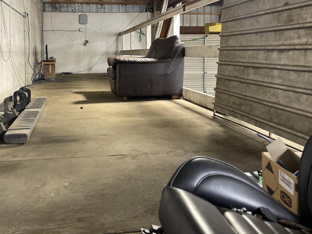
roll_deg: +0.4
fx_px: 324
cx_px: 114
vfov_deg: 39.1
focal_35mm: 36
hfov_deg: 50.8
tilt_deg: -4.0
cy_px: 73
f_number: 1.6
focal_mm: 5.1
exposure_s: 1/60
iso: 125
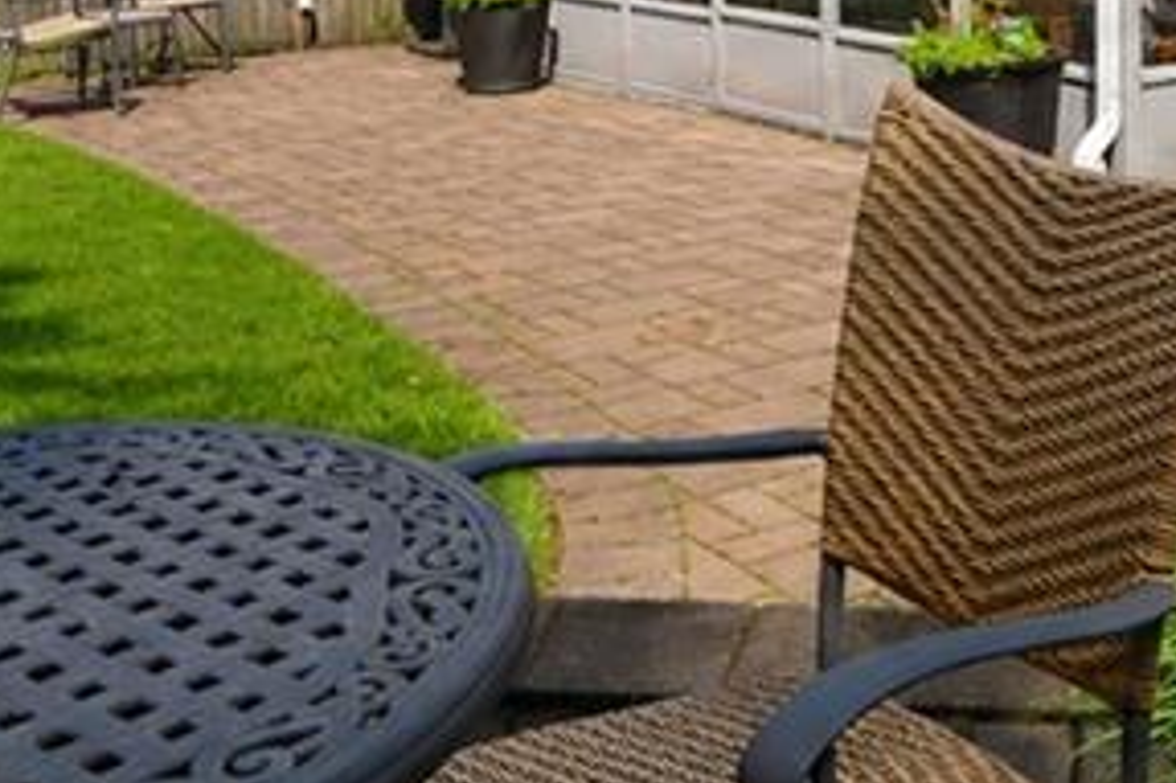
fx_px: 1861
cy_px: -230
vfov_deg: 21.5
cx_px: 959
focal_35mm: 57
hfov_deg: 33.9
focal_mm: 16
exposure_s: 1/250
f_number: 8
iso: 100
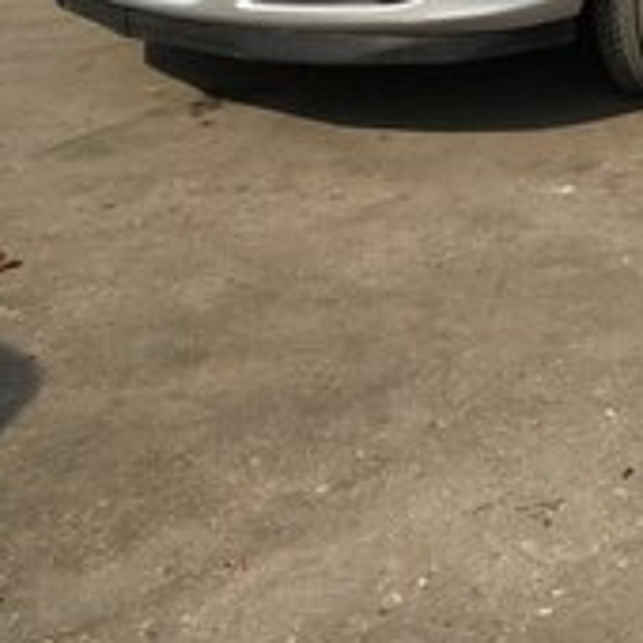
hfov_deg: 21.9
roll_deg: +0.9
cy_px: -155
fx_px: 1576
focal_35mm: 75
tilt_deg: -9.6
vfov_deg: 21.2
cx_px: 696
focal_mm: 4.15
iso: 25
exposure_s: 1/1748
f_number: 2.2
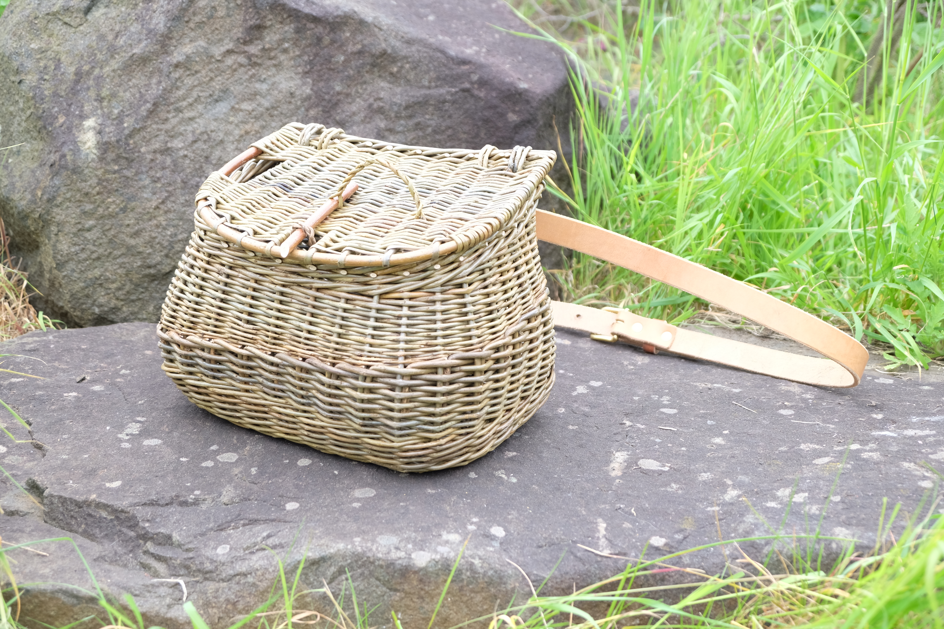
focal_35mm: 52
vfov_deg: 26.0
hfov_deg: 38.2
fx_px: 1363
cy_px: 314
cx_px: 472
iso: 200
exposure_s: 1/90
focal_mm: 34.5
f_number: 4.3
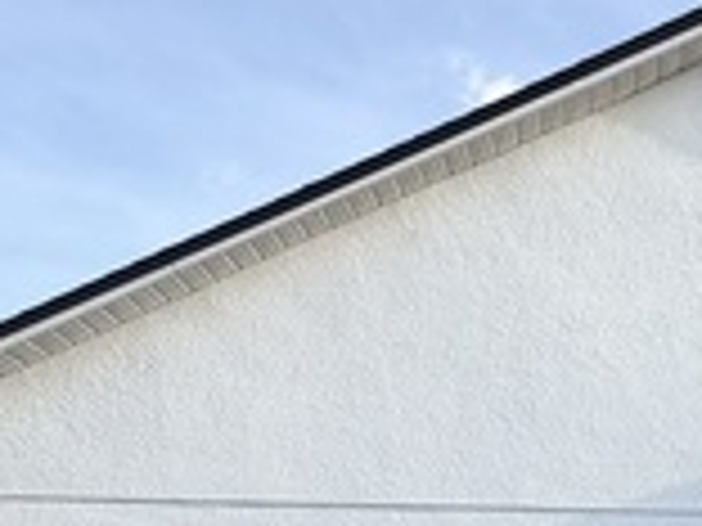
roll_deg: -0.8
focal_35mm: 60
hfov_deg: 30.5
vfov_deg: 22.4
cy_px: 643
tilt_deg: +5.1
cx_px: 659
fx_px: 1217
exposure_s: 1/770
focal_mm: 2.22
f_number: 2.2
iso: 40
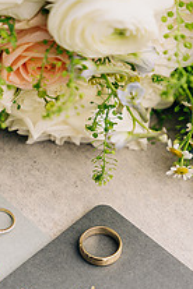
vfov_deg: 13.4
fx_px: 1222
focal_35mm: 152
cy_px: 229
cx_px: 24
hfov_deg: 9.0
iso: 100
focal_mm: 70
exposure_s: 1/250
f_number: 3.2
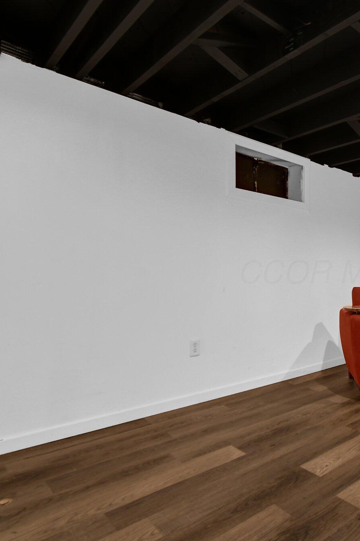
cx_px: 322
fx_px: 345
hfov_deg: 49.3
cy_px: 271
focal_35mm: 23
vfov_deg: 76.1
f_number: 7.1
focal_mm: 10
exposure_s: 1/2.5
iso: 640
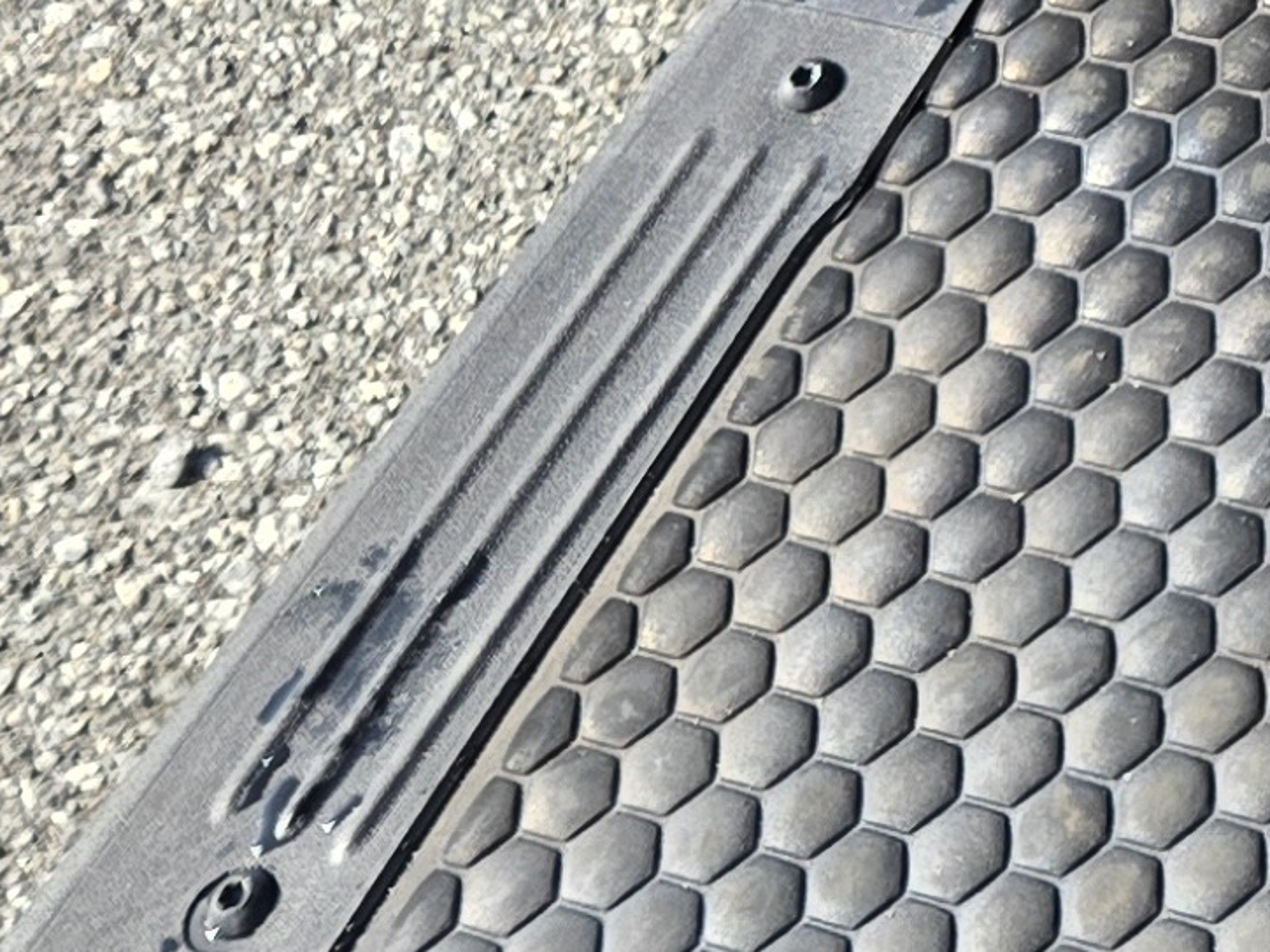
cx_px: 2224
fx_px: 4659
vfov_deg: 11.0
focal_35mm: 127
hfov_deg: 13.9
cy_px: -664
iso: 25
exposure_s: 1/391
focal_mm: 5.4
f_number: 1.8
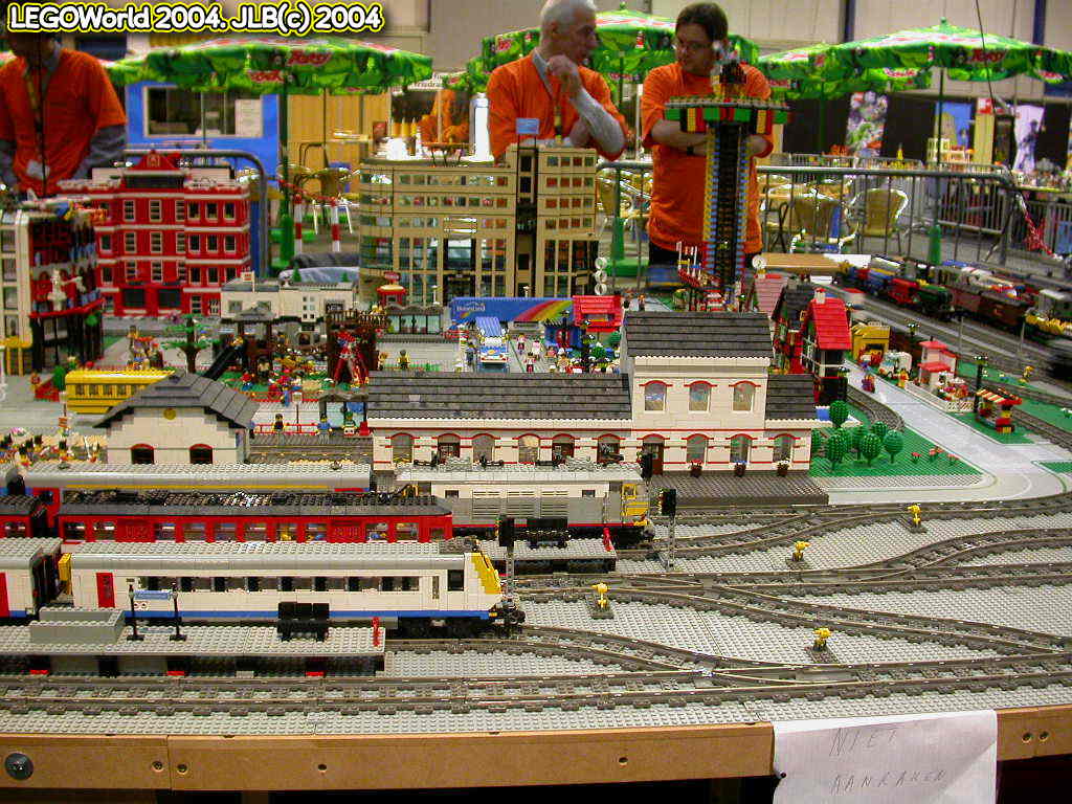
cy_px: 402
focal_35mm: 38
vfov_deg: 37.7
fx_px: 1177
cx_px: 536
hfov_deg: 49.0
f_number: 2.6
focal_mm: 7.85
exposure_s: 1/9.8
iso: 200
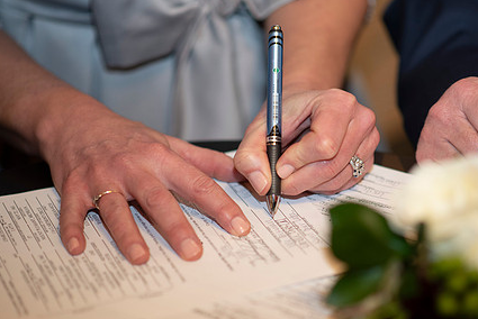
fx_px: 1541
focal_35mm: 116
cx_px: 306
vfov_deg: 11.8
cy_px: 197
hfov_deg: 17.6
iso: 1000
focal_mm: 85
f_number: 1.8
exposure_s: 1/160
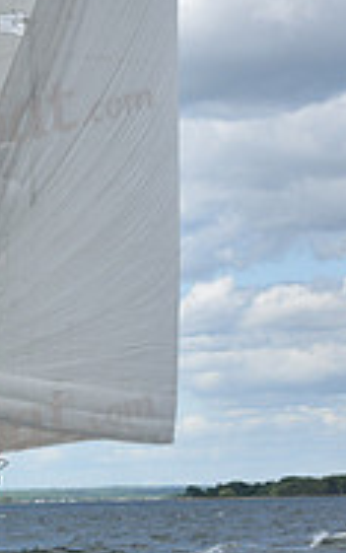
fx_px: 3332
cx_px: -414
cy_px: 336
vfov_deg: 9.5
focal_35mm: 221
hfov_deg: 5.8
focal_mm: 70
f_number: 7.1
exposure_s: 1/1250
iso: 320
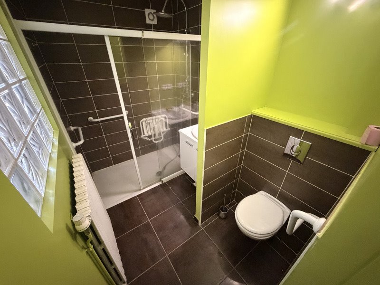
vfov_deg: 85.7
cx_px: 190
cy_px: 142
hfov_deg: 102.1
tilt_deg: -29.3
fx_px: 154
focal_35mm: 14
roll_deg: +0.9
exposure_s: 1/50
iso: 1250
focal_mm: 2.22
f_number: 2.2
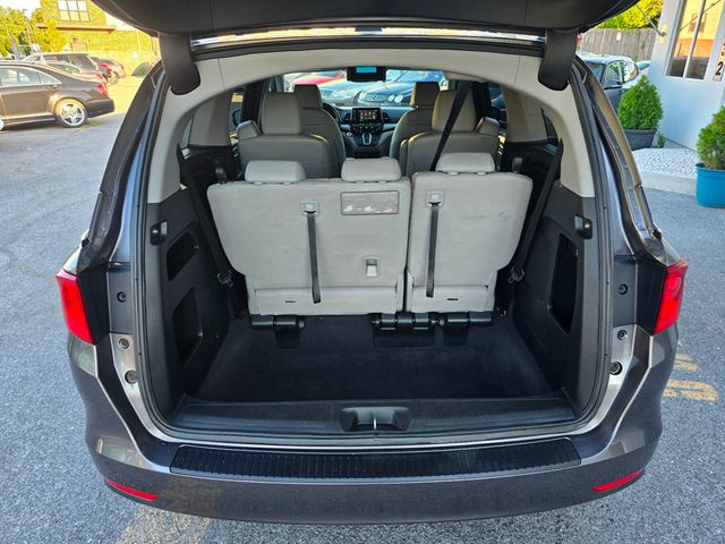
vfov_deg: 58.9
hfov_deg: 73.9
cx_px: 362
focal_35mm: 23
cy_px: 272
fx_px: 482
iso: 64
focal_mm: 6.3
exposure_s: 1/180
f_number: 1.7
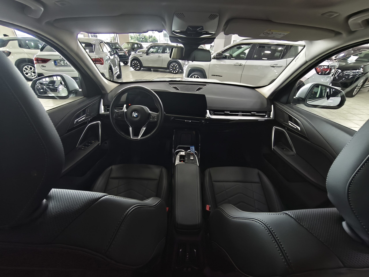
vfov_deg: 81.7
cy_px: 138
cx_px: 184
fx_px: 160
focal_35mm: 15
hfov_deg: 98.2
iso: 640
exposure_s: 1/20
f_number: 2.2
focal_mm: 1.91
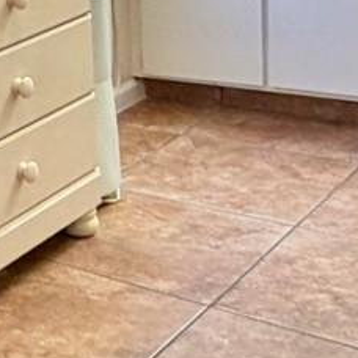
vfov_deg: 19.5
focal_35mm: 87
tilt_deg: -10.8
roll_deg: +6.5
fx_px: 1018
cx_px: -308
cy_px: 13
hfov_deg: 16.4
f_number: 2.2
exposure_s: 1/60
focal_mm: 2.22
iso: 200
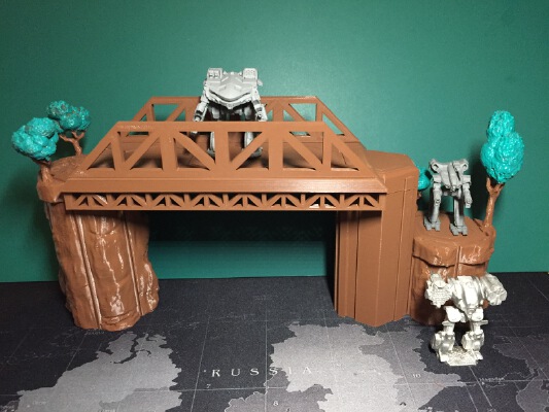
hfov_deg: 61.6
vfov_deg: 48.2
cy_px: 206
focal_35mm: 29
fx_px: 460
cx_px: 274
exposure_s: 1/25
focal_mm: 4.15
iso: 250
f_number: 2.2
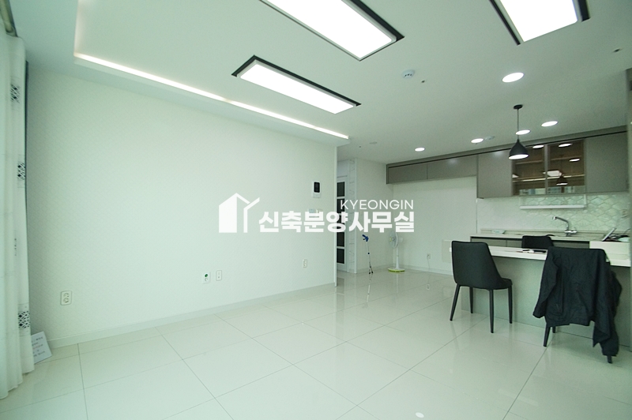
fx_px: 263
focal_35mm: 15
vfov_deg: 77.2
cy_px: 210
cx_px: 316
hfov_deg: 100.4
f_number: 4
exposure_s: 1/400
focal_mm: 10
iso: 800
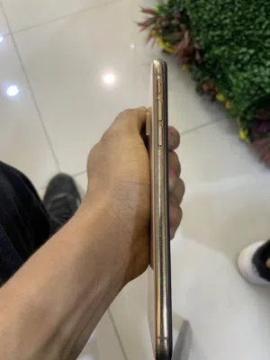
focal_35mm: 26
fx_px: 270
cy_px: 180
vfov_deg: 67.3
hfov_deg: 53.1
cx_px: 135
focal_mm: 4.25
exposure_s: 1/60
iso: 160
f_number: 1.8
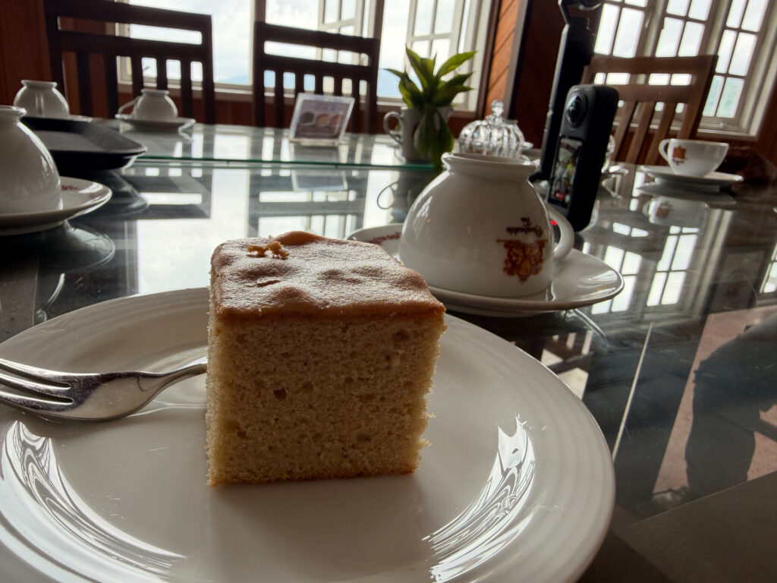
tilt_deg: -19.1
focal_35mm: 24
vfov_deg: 56.8
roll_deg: -4.4
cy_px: 292
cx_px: 388
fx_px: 539
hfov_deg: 71.6
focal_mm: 2.22
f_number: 2.2
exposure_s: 1/121
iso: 64
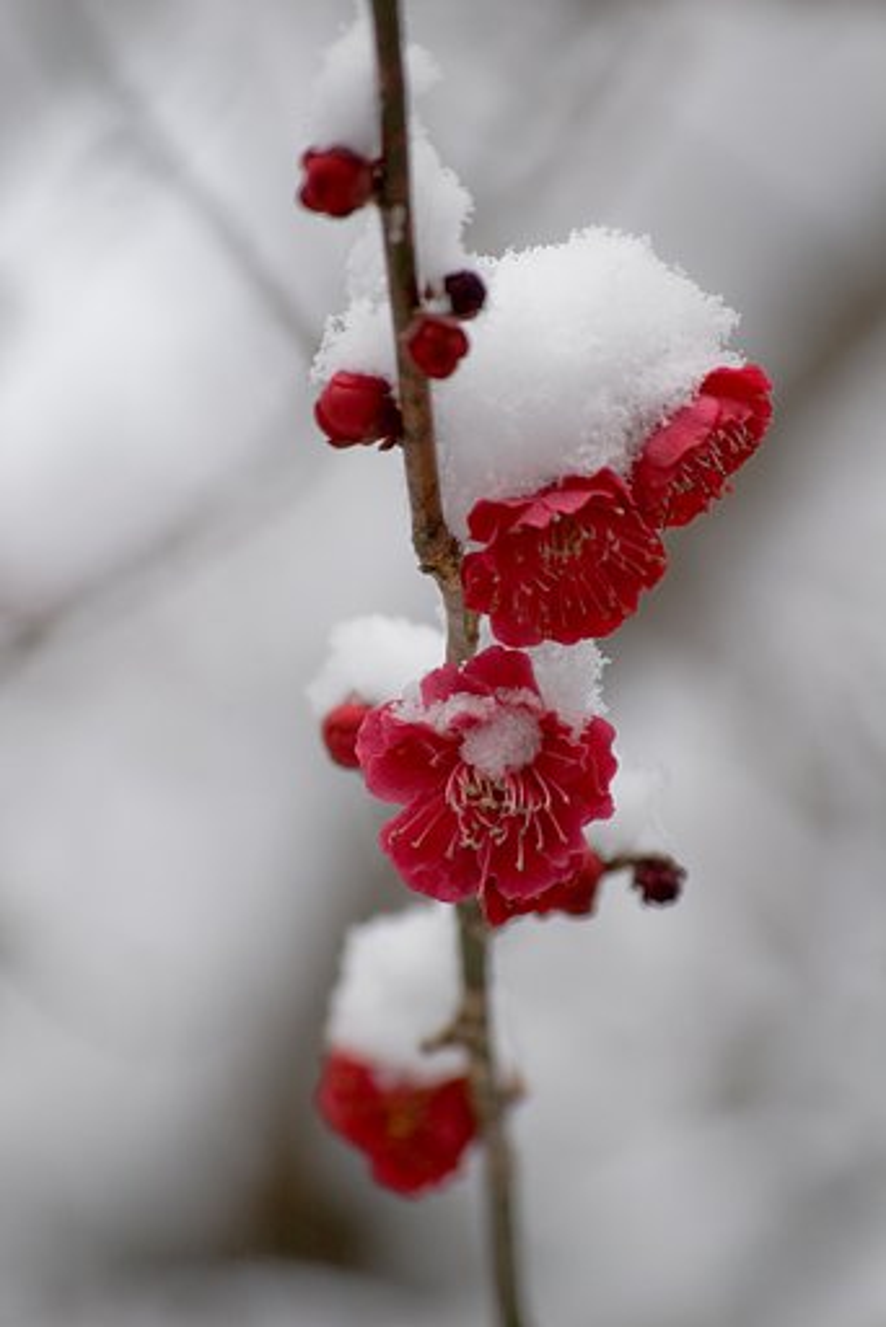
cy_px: 664
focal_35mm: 270
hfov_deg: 5.1
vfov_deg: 7.6
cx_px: 443
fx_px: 9953
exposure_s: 1/125
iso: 200
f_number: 8
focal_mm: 180
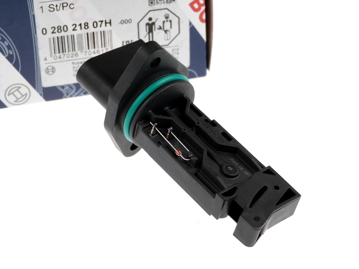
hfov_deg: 21.1
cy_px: 134
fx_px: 964
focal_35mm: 93
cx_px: 180
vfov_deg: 15.9
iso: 100
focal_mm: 16.8
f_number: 3.4
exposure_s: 1/80
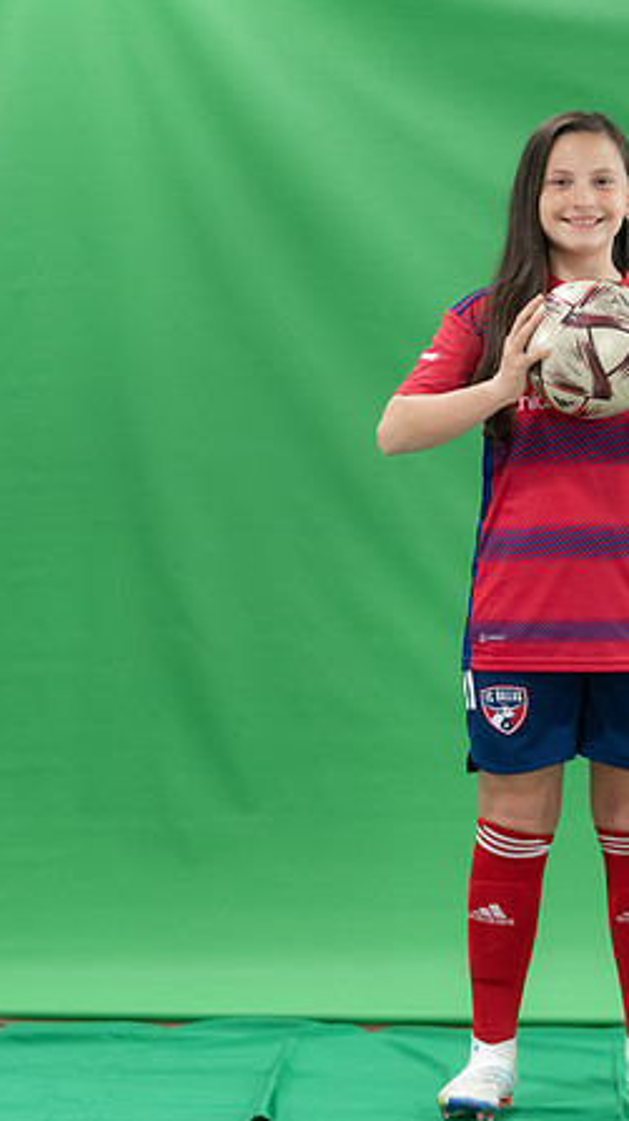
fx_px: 3741
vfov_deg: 17.0
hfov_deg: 9.6
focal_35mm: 126
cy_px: 496
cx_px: 592
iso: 1000
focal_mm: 70
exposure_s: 1/250
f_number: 2.8
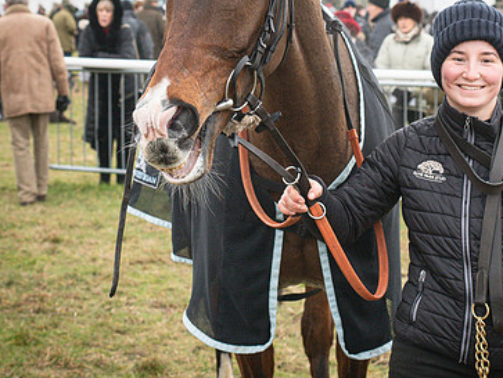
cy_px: 26
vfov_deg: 13.6
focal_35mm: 108
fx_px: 1571
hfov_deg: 18.2
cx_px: 242
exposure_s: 1/1000
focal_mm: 50
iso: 640
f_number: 5
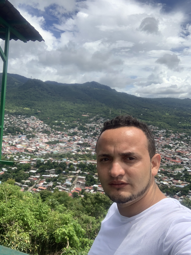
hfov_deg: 44.2
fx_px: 235
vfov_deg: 56.8
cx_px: 96
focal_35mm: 32
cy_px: 128
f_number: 2.2
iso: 16
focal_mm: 2.87
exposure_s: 1/782
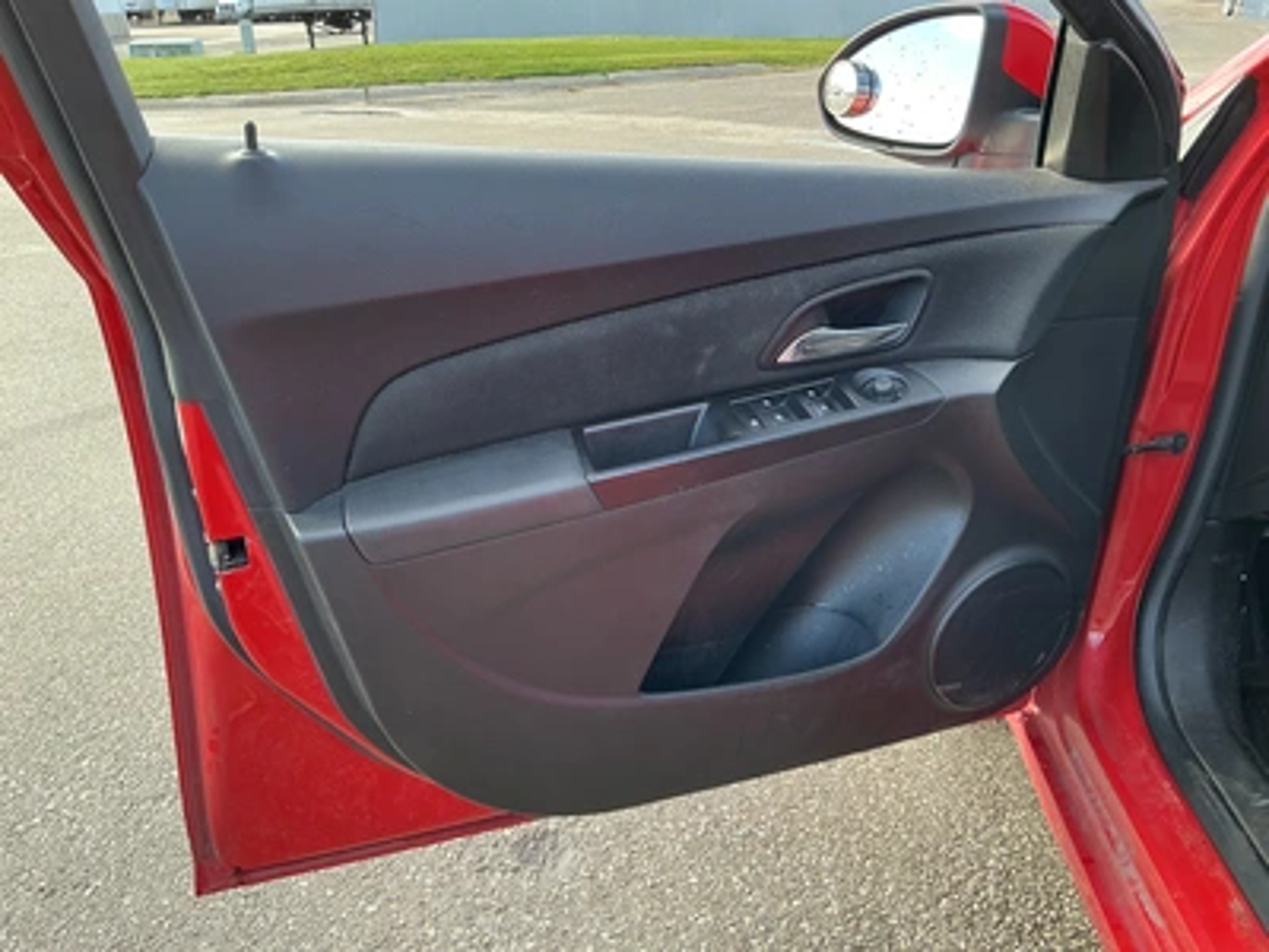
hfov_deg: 63.4
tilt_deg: -23.4
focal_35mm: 28
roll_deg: +2.2
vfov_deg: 49.7
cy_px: 476
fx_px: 1026
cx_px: 634
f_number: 1.8
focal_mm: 3
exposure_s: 1/122
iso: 32
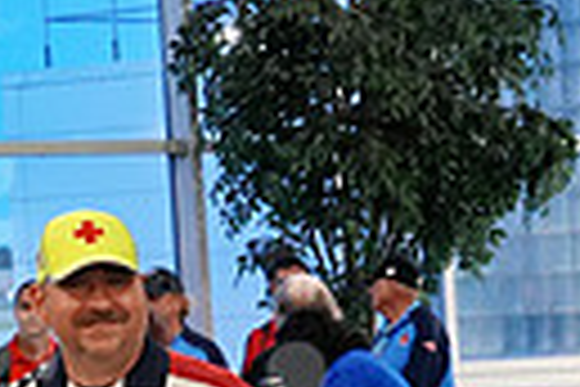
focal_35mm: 283
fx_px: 4559
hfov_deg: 7.0
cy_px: 817
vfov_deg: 4.8
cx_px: 1133
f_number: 8
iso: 3200
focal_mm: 42
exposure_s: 1/40
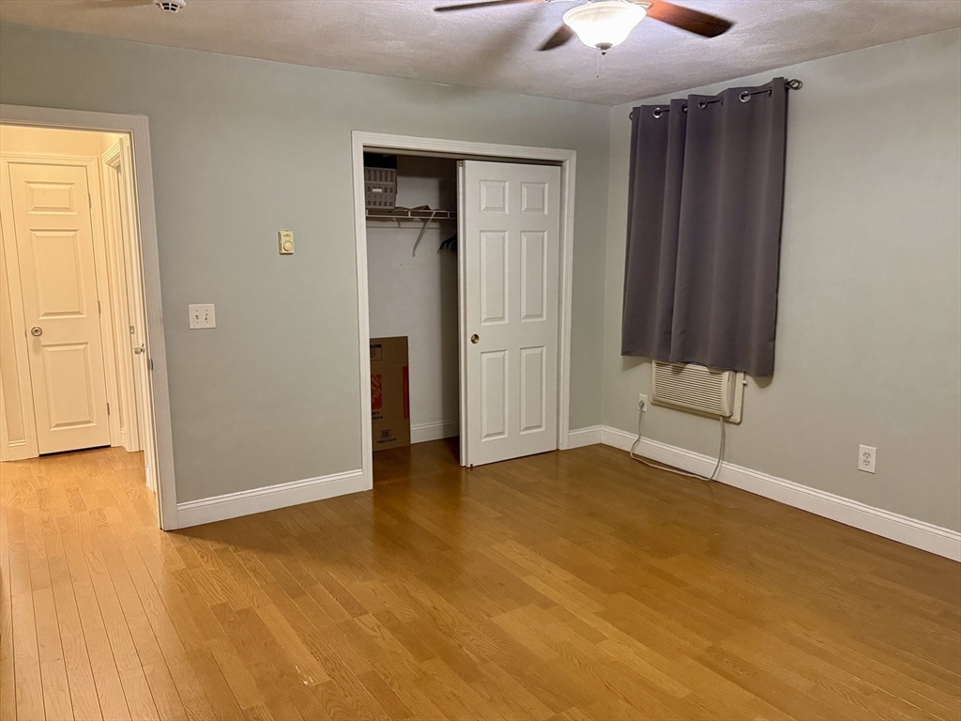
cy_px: 360
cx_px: 480
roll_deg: +1.7
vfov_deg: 56.8
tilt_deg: -8.3
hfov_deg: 71.6
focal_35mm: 24
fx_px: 666
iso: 640
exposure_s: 1/40
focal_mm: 6.76
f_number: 1.78
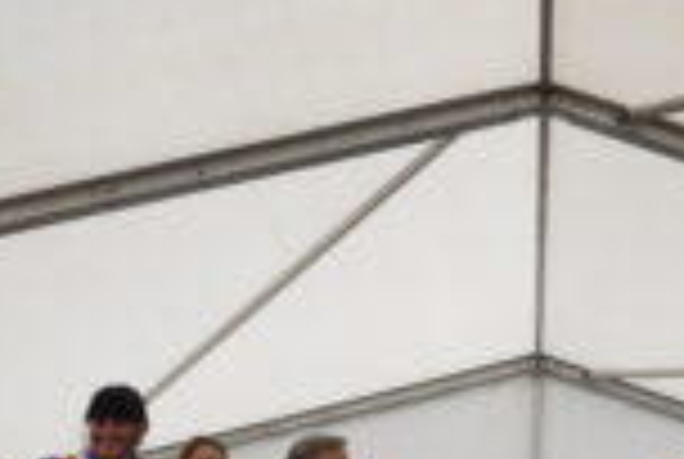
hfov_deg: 30.6
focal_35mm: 63
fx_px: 1199
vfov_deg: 20.6
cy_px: 511
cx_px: 594
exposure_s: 1/320
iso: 100
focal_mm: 24
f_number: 4.5
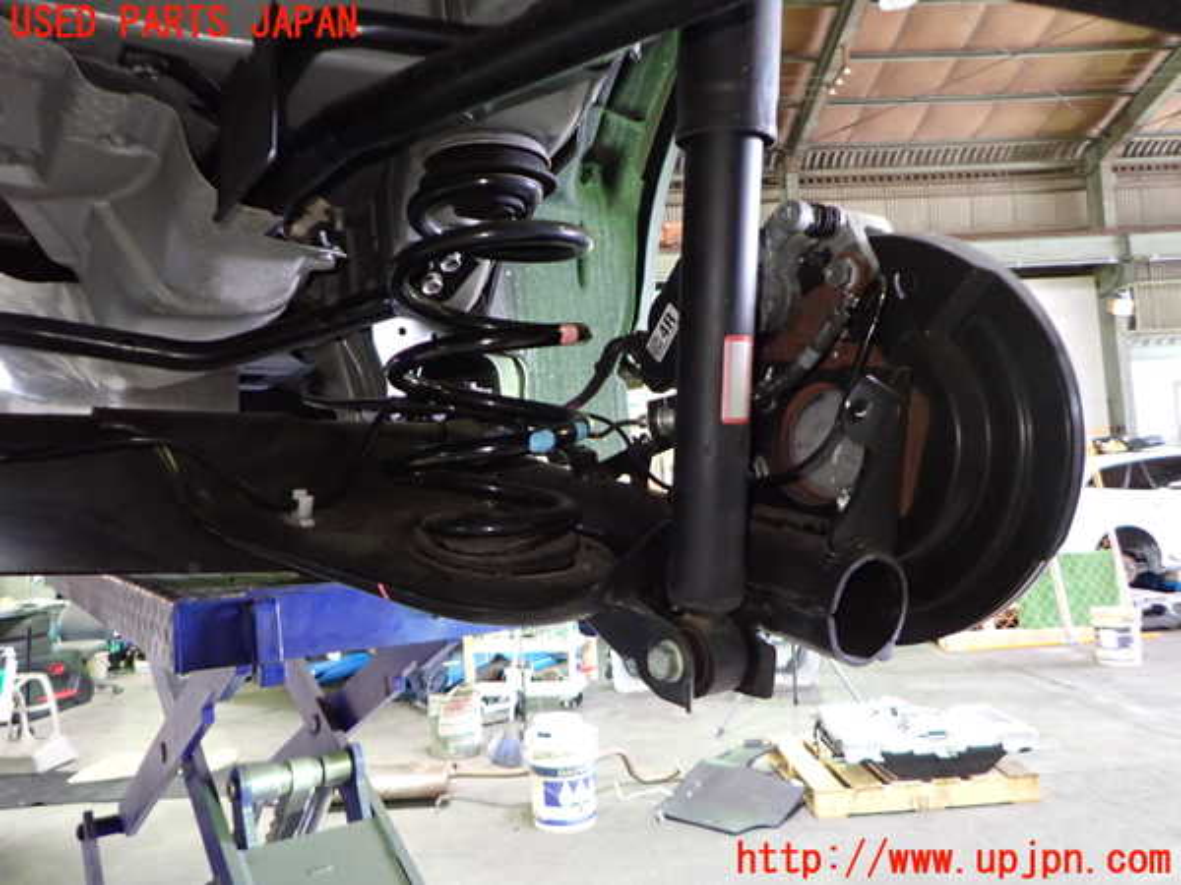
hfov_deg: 69.4
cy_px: 442
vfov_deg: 54.9
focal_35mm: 25
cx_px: 590
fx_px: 853
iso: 800
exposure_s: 1/25
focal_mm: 4.5
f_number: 2
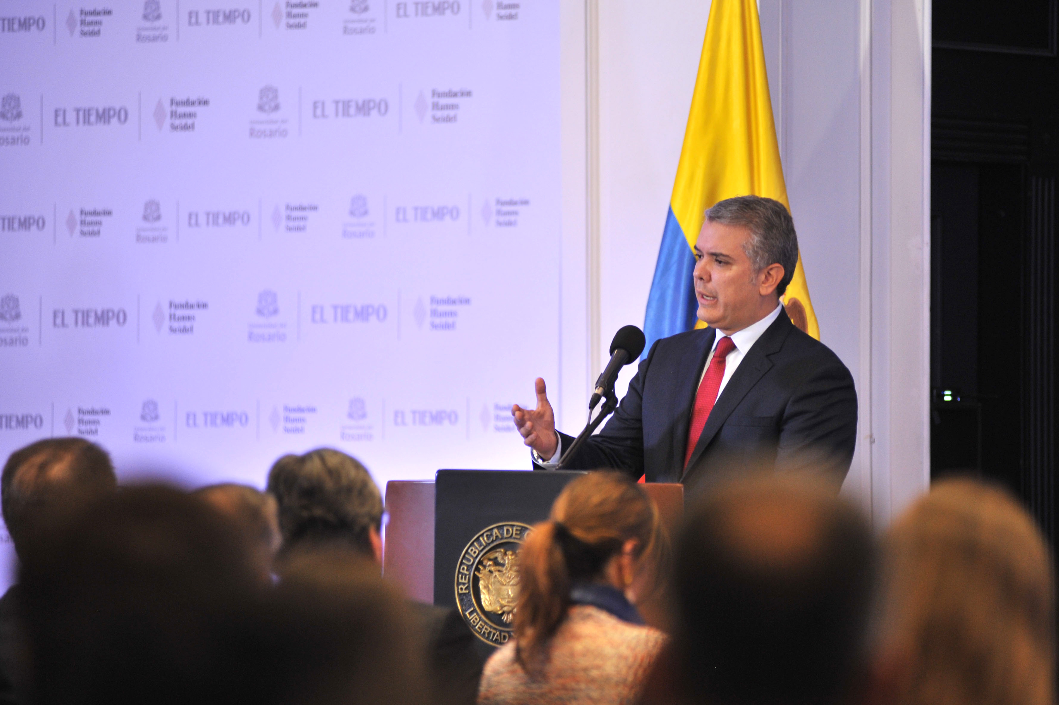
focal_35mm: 185
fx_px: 5439
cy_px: 352
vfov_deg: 7.4
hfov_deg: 11.1
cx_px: 530
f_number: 2.8
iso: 1000
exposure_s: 1/250
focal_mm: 185
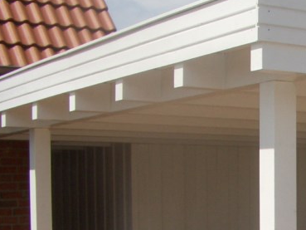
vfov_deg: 14.9
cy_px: 257
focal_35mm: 97
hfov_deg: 18.6
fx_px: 858
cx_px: 414
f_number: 4.3
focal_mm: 5.8
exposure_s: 1/640
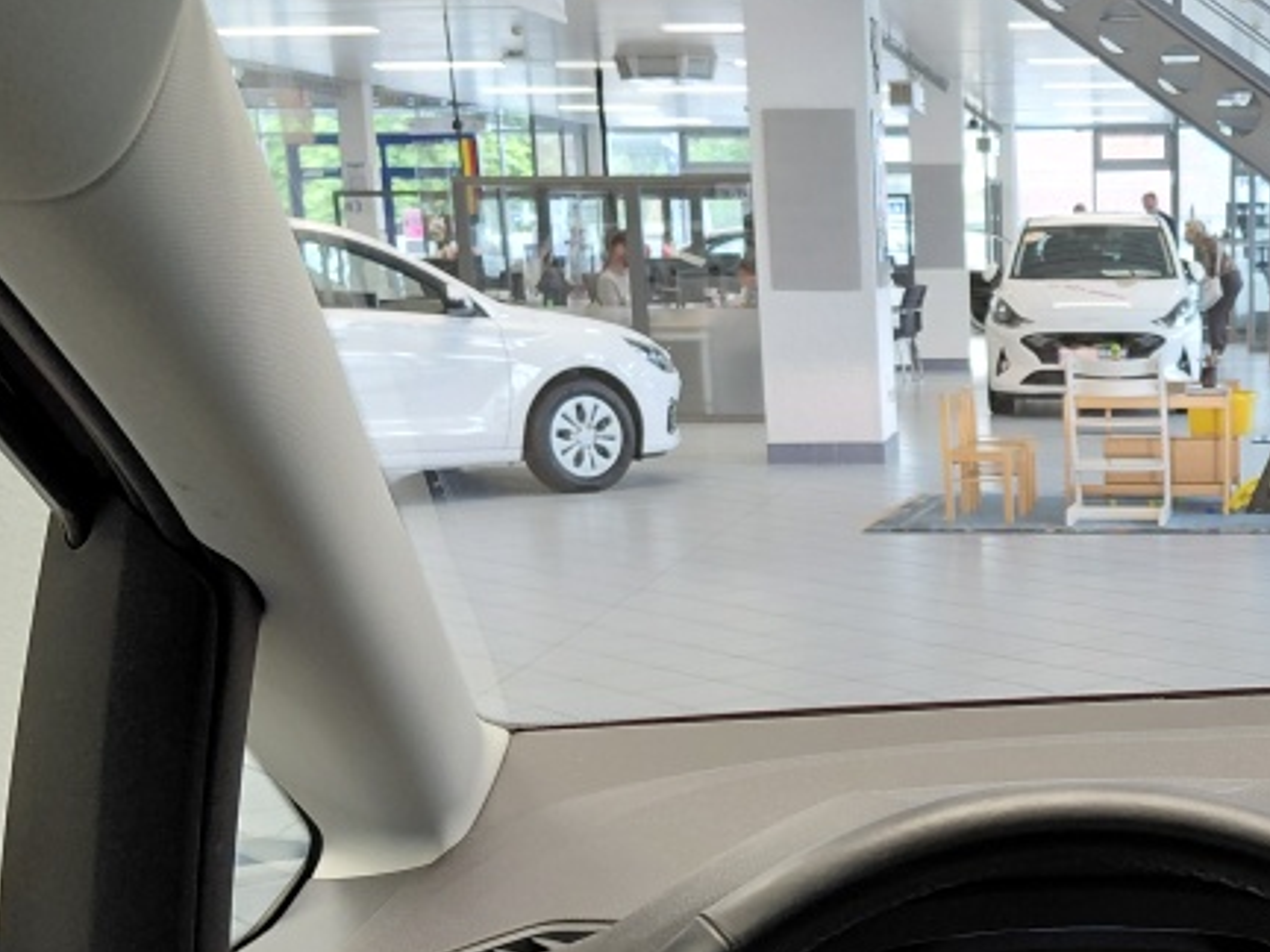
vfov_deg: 24.1
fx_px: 2165
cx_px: 1188
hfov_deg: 30.9
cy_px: 868
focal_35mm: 59
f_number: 1.8
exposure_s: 1/50.1
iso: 200
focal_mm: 4.69
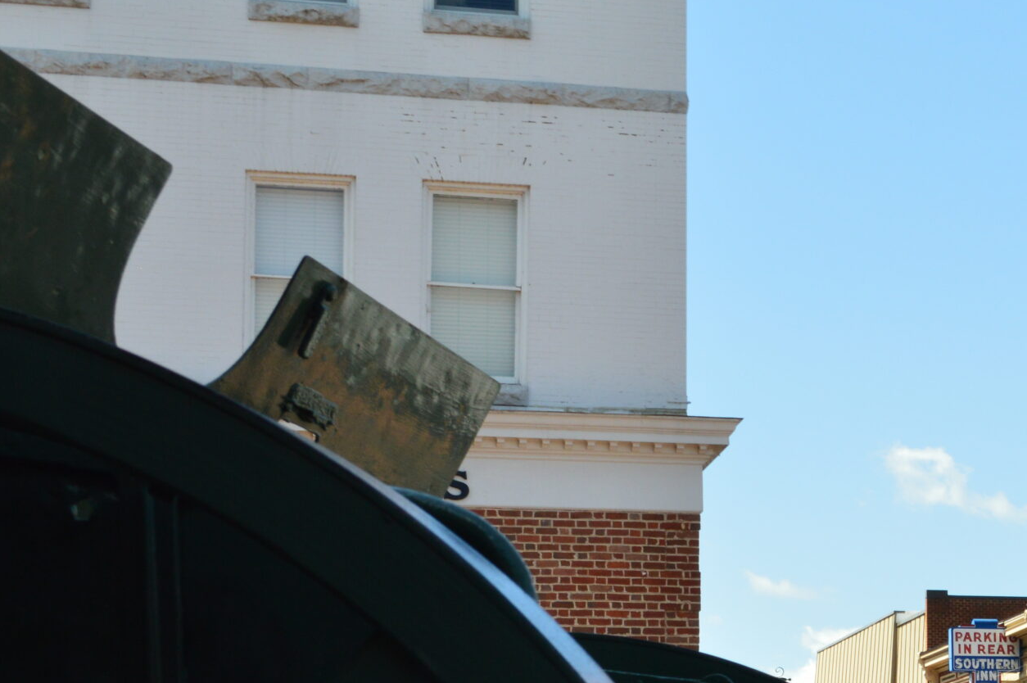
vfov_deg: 13.8
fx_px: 2793
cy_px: 647
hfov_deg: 20.1
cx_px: 1047
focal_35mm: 98
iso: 400
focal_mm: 32
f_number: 10
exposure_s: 1/250
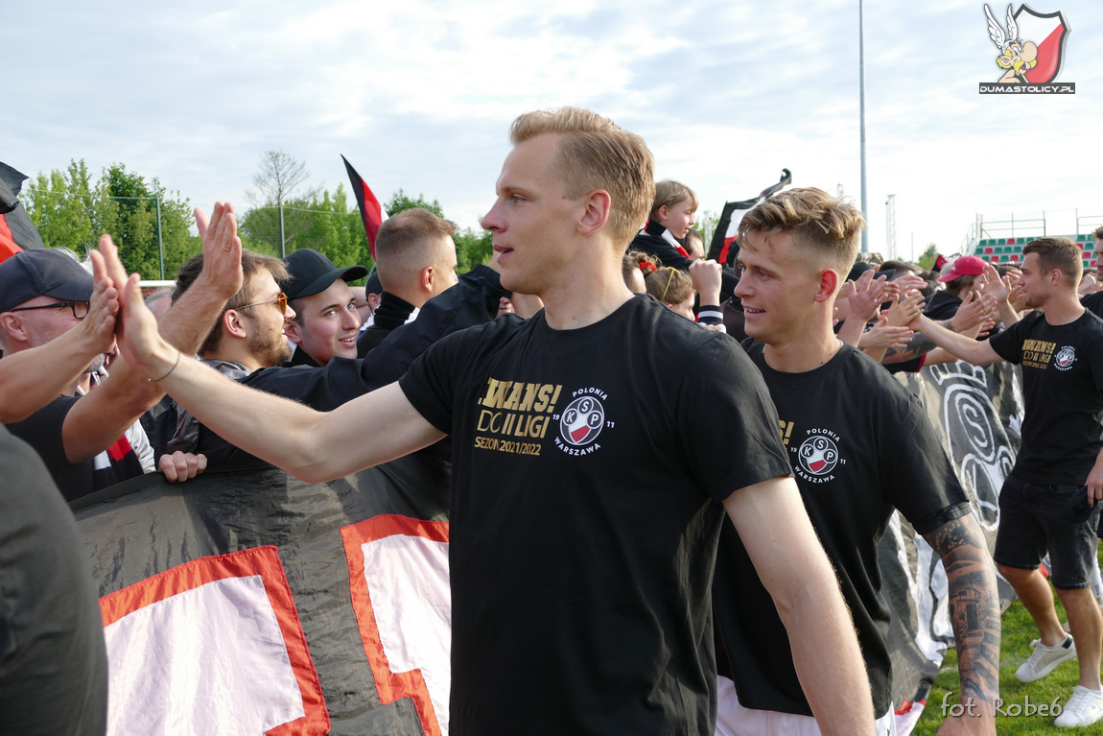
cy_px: 368
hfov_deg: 49.5
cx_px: 552
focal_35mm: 39
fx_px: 1195
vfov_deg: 34.2
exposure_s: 1/500
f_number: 3.1
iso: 125
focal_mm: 14.24
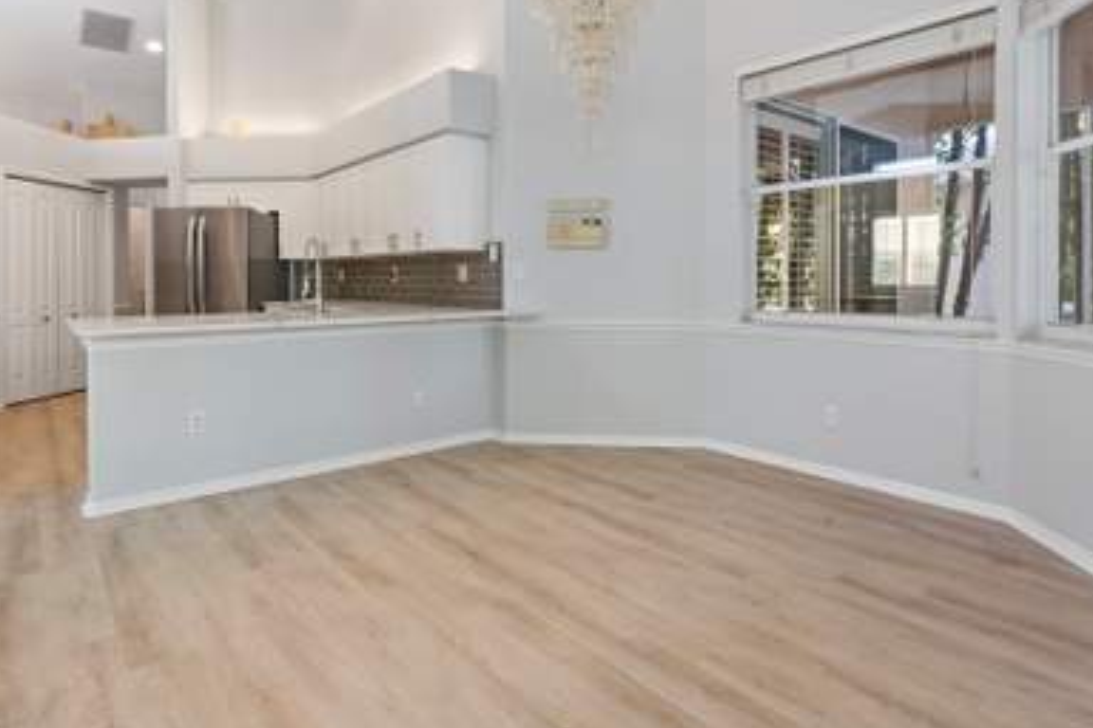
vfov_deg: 61.5
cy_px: 301
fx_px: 607
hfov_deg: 83.9
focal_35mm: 20
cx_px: 524
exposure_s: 1/1.25
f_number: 8
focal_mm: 16
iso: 100
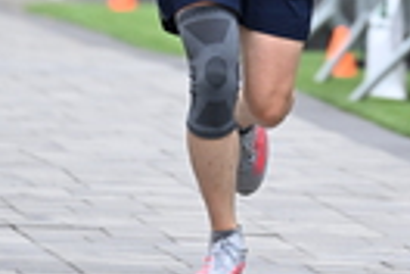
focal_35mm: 832
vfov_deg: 1.6
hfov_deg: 2.5
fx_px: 9475
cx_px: 362
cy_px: -327
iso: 800
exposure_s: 1/2000
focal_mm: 200
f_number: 2.8
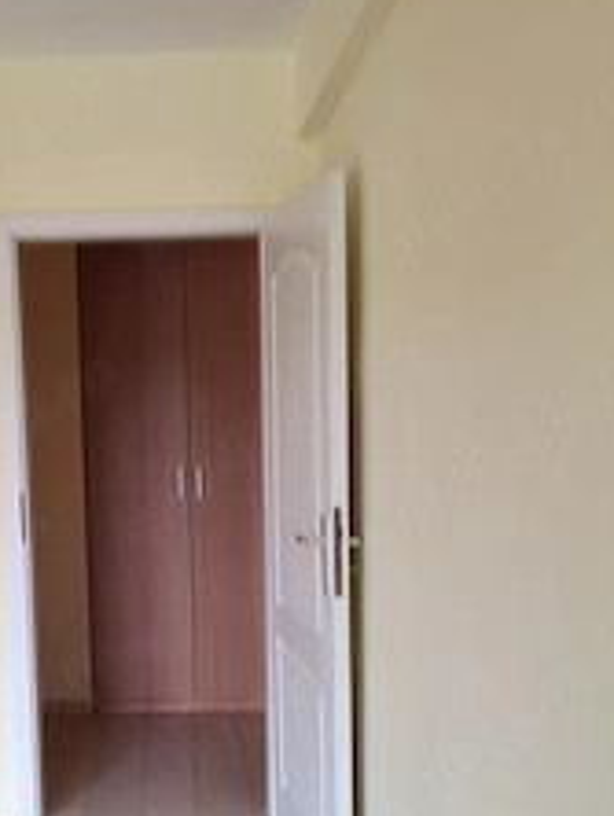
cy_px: 507
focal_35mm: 45
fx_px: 1062
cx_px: 121
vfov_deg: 41.7
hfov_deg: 31.4
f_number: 1.9
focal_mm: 6.04
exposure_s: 1/33
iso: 232
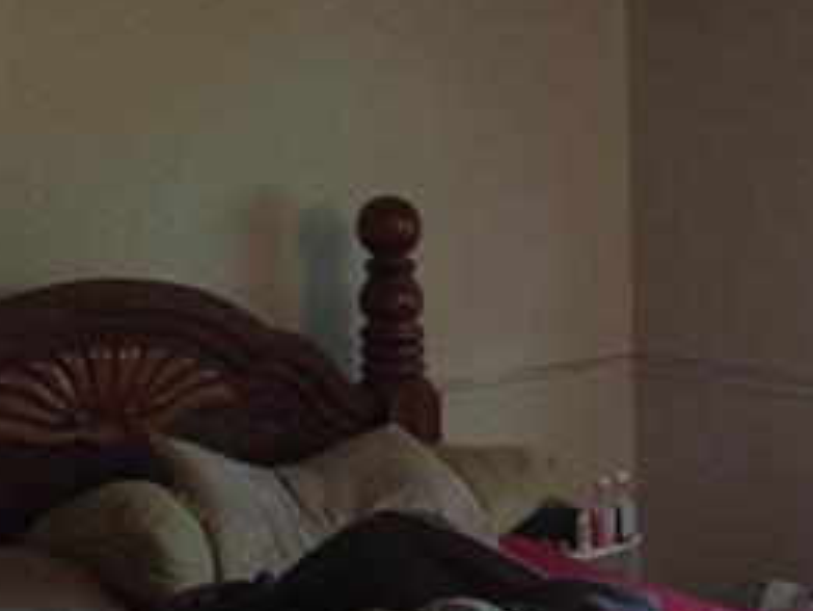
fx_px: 1668
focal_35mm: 71
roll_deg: -1.6
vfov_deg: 20.7
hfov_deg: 25.4
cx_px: 897
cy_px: 383
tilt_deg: -9.6
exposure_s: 1/15
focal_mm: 4.15
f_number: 2.2
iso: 400
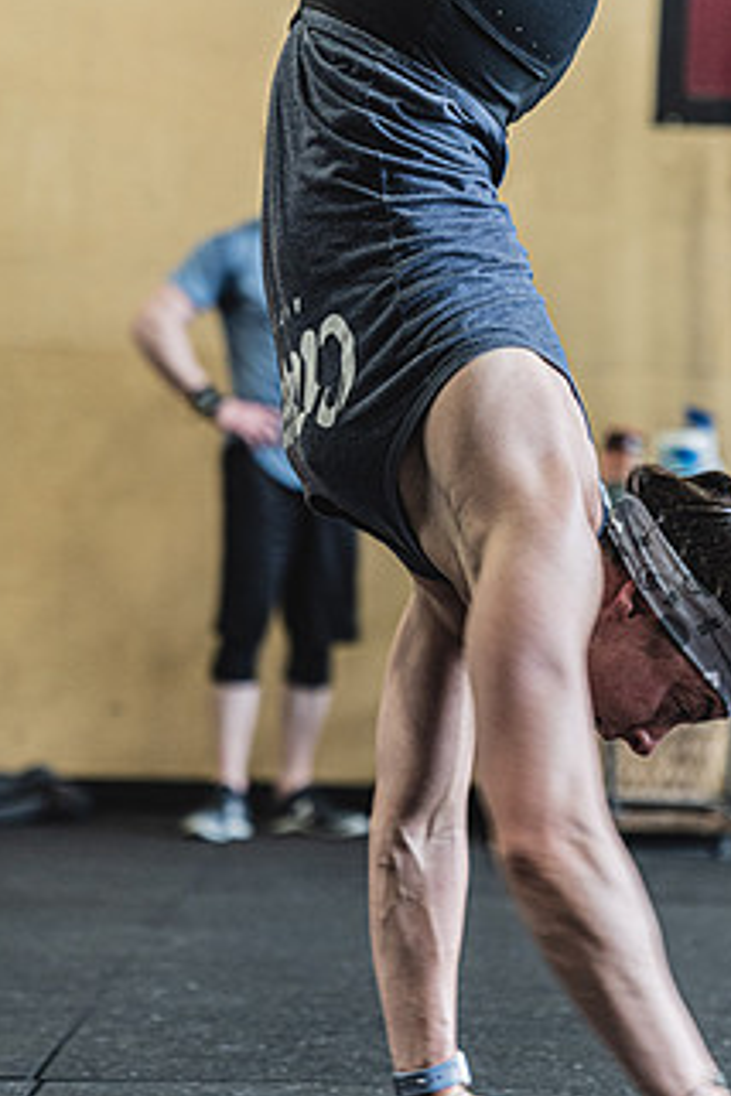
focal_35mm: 98
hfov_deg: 13.9
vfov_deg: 20.8
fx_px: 2985
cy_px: 557
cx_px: 499
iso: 2000
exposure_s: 1/125
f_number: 2.8
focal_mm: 70
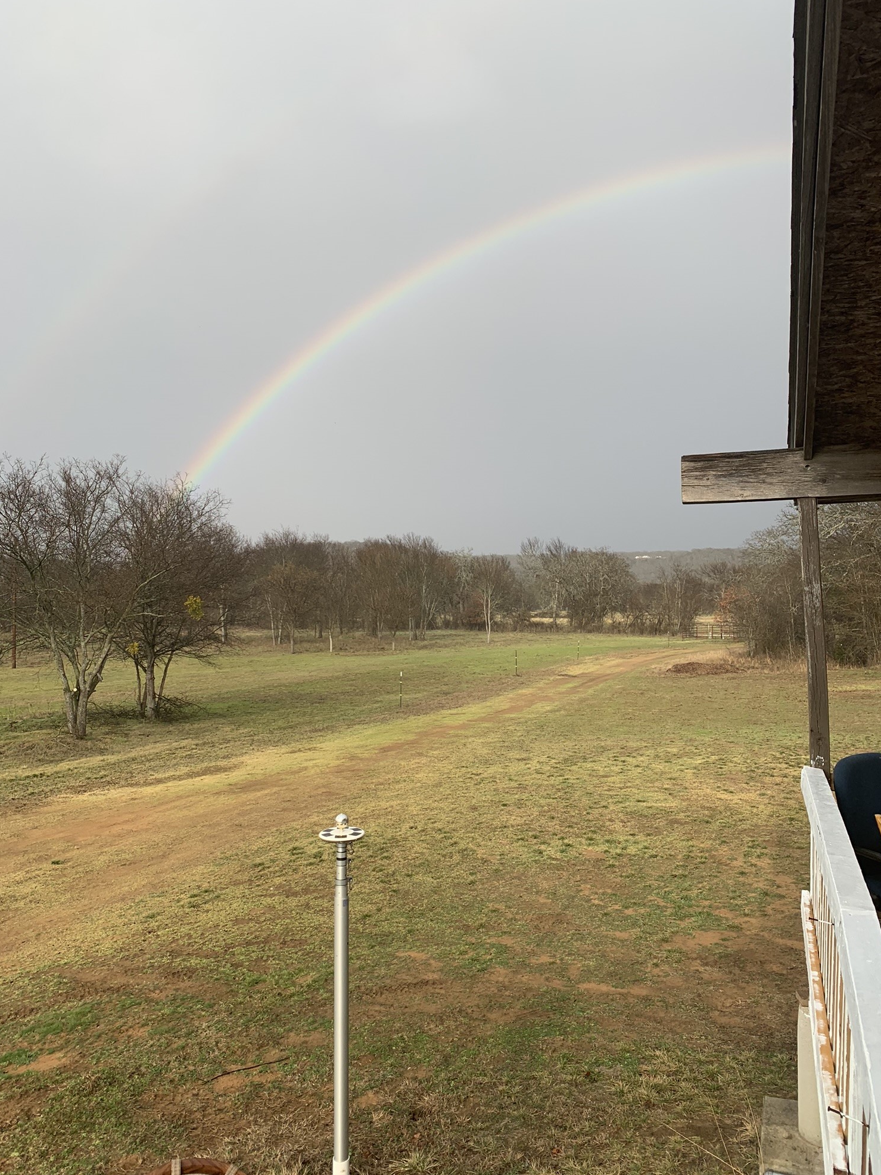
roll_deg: -0.6
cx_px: 456
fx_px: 916
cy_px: 574
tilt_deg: +3.7
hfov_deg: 51.3
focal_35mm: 27
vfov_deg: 65.3
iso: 25
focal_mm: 4.25
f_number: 1.8
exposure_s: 1/1220
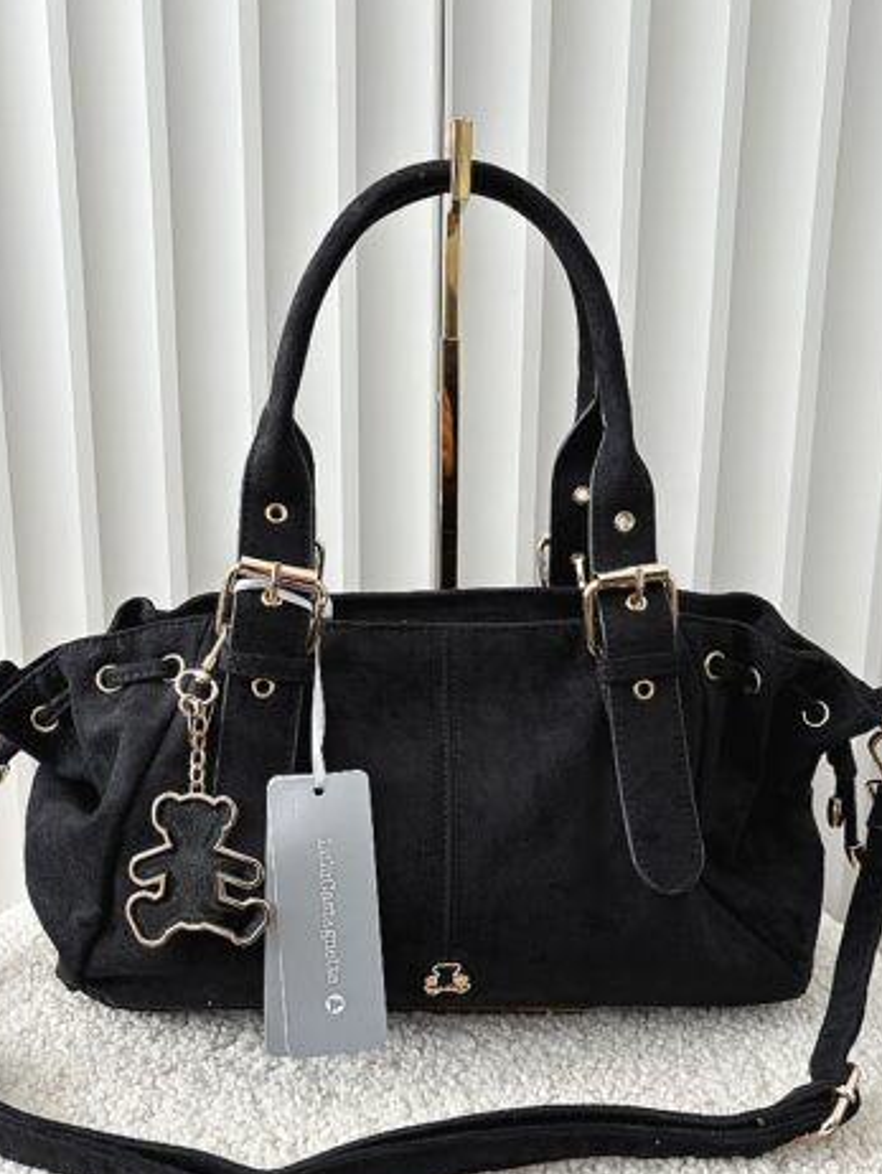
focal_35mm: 30
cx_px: 447
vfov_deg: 59.9
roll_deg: -0.6
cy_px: 581
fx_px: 1018
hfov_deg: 46.8
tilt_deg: -10.9
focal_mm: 5.96
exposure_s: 1/100
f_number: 1.6
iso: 125
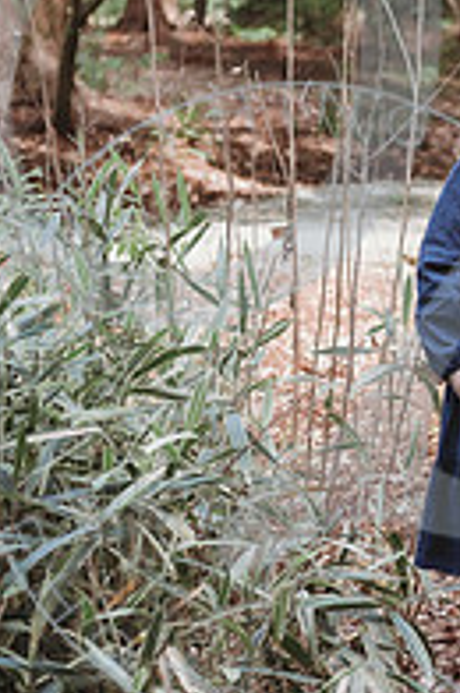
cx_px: 460
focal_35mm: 161
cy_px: 141
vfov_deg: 12.7
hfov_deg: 8.4
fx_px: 3097
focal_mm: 70
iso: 160
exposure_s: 1/250
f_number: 2.8
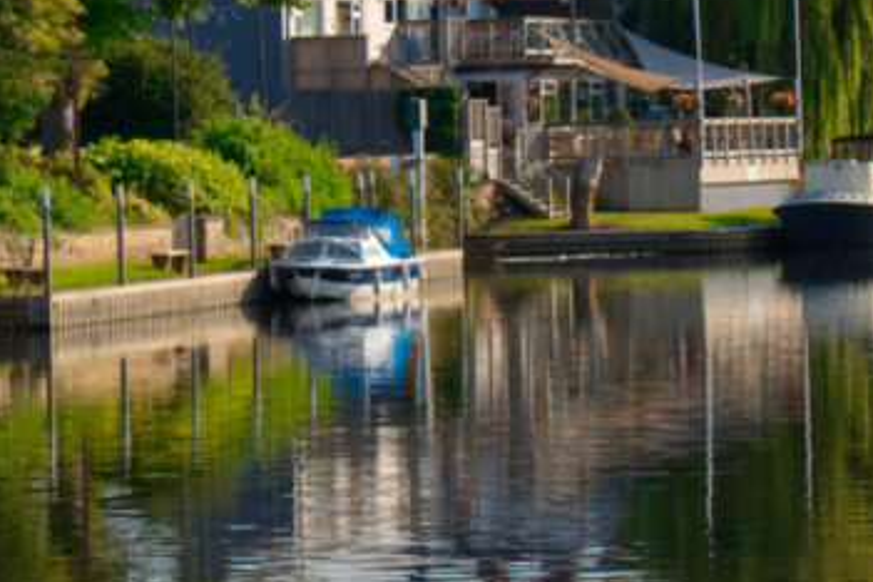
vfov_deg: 5.7
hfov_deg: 8.6
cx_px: 430
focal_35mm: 240
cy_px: 53
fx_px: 5831
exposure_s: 1/200
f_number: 11
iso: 100
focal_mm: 55
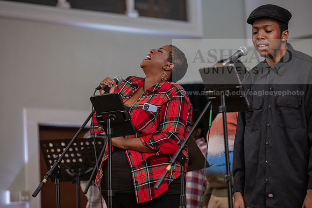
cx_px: 156
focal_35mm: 155
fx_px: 1344
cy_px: 104
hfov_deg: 13.2
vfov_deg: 8.9
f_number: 3.2
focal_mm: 155
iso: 1250
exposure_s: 1/60
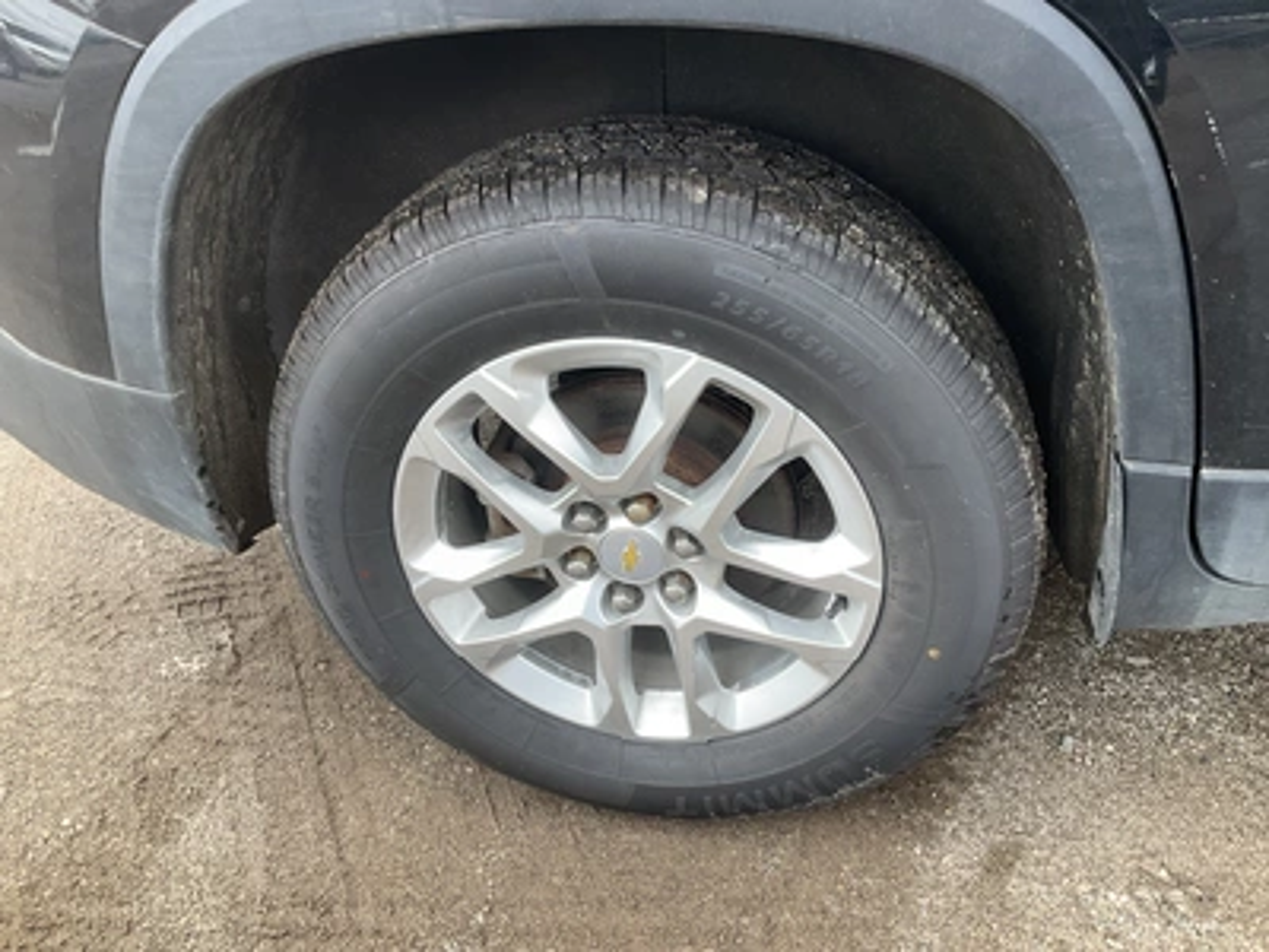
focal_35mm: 29
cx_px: 634
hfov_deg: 61.7
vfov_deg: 48.2
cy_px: 476
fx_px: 1063
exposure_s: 1/223
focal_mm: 3
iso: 20
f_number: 1.8
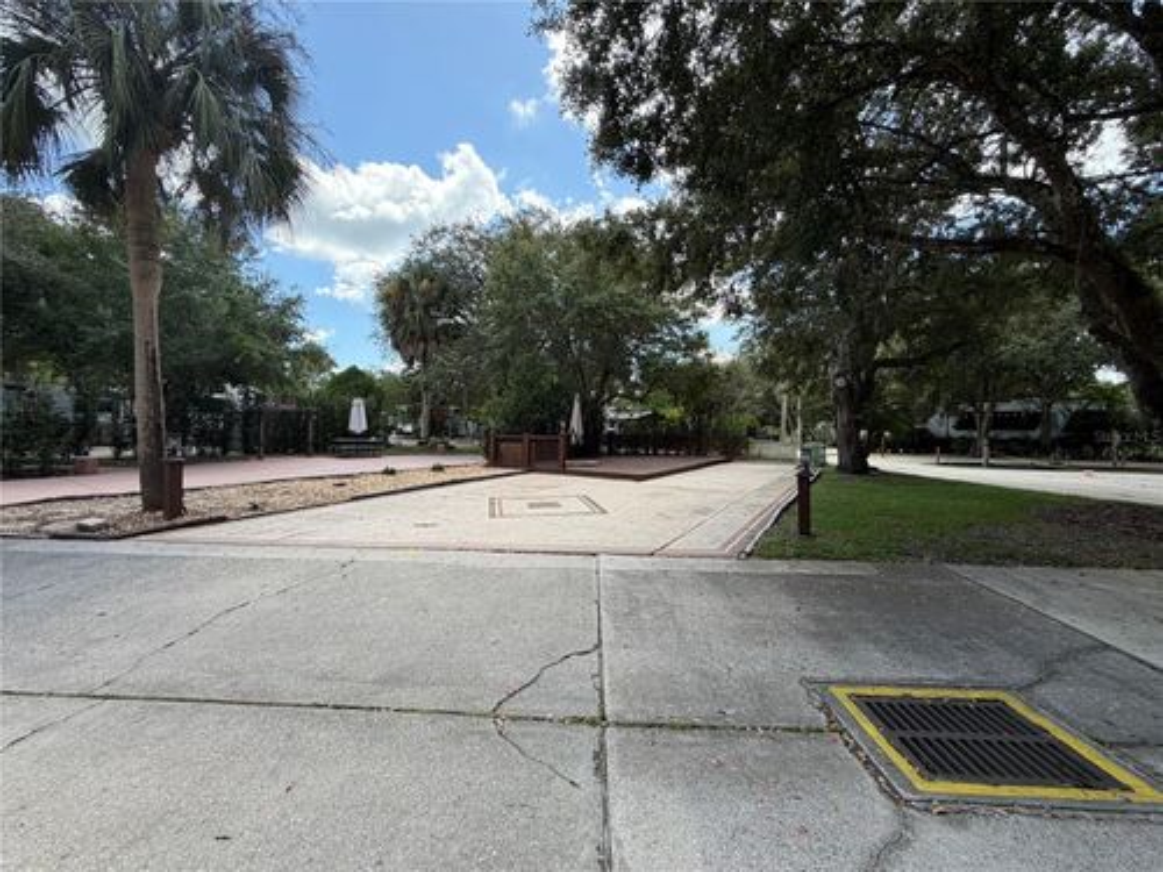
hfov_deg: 102.1
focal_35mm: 14
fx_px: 470
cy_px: 436
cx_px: 582
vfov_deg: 85.7
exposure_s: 1/502
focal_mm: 2.22
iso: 64
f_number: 2.2
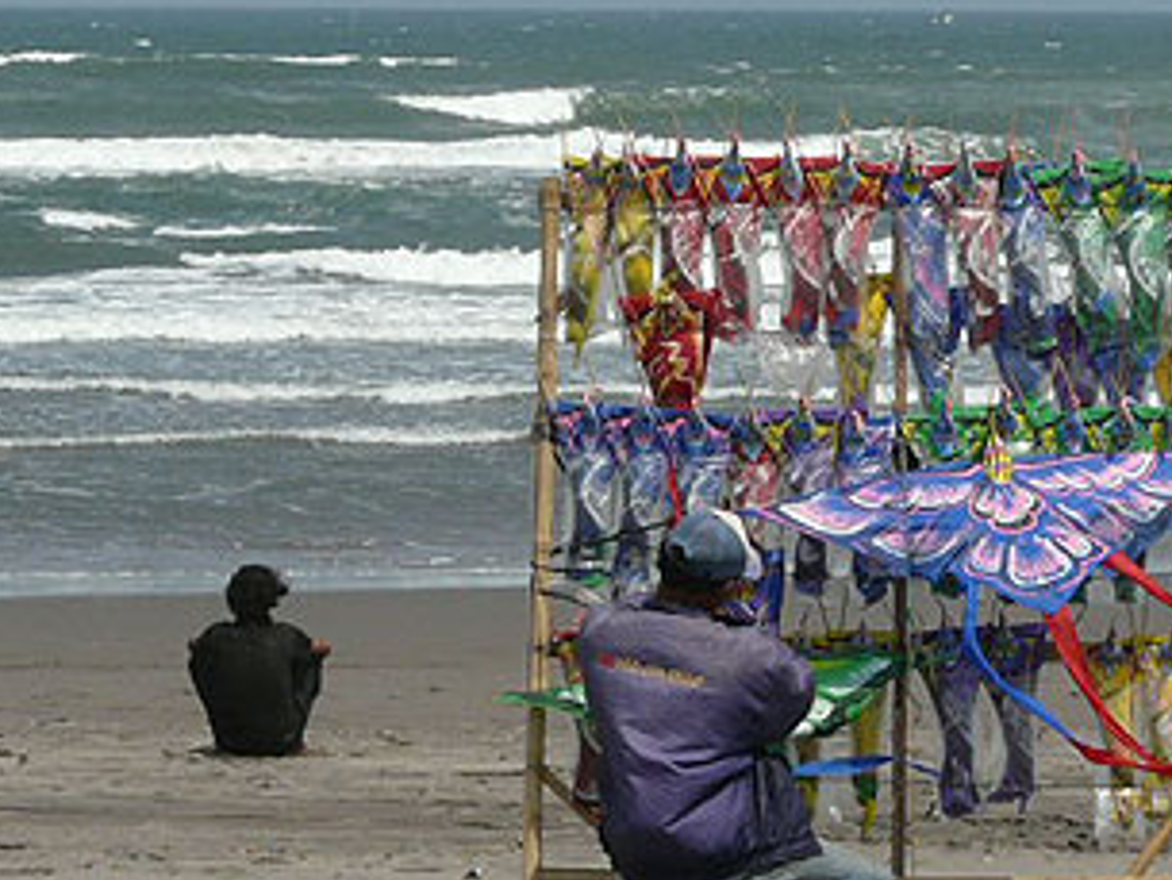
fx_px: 6300
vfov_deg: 8.0
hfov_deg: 10.6
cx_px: 742
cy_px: 396
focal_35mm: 186
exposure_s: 1/400
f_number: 7.1
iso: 100
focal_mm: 12.9
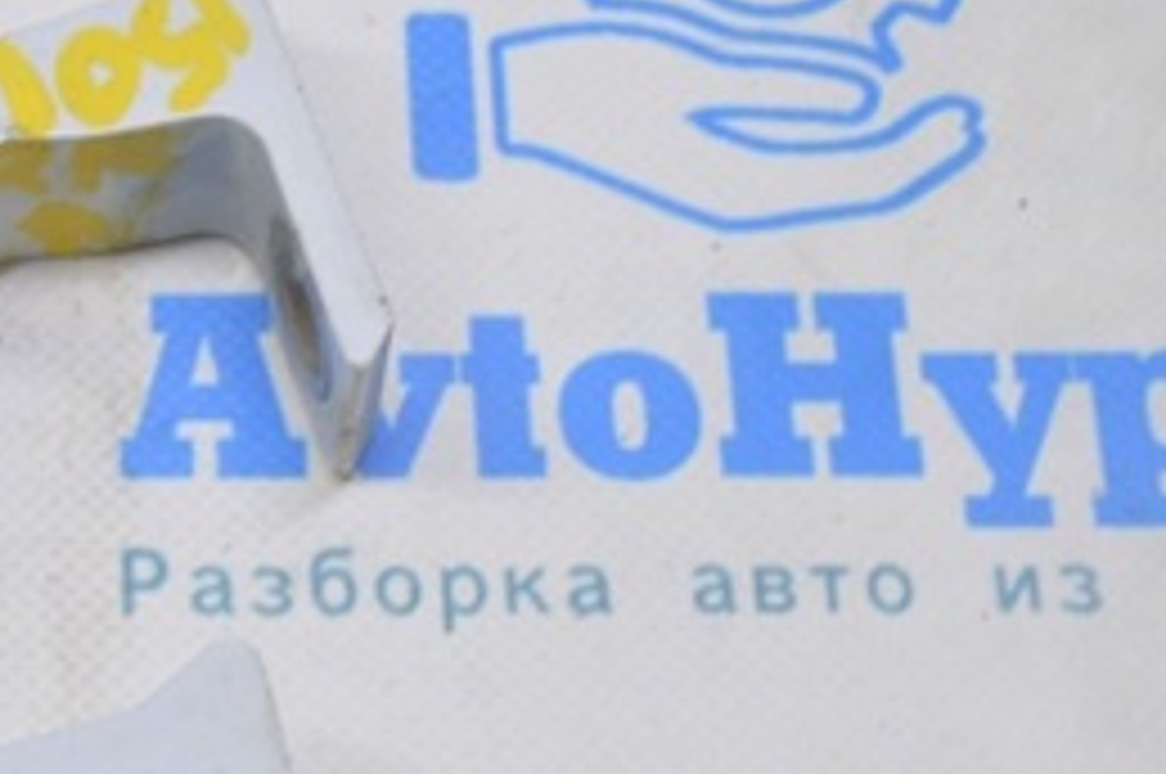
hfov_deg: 15.8
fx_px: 4076
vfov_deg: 10.8
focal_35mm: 126
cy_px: 502
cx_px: -171
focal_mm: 34
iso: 400
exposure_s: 1/25
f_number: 5.6
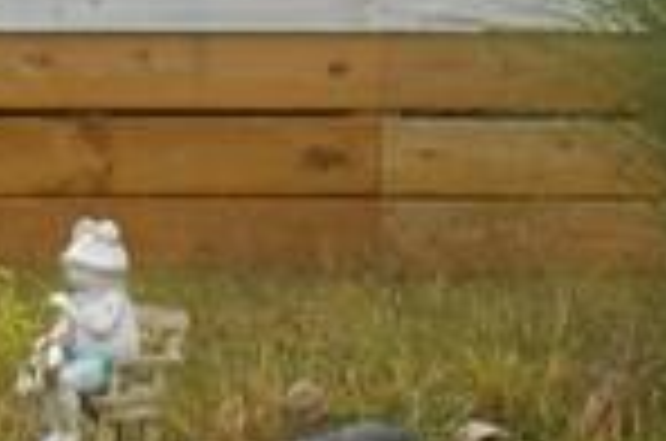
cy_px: -936
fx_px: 9322
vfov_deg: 2.7
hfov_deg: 4.1
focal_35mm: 505
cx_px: 832
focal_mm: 12.5
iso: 80
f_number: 4.5
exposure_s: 1/100
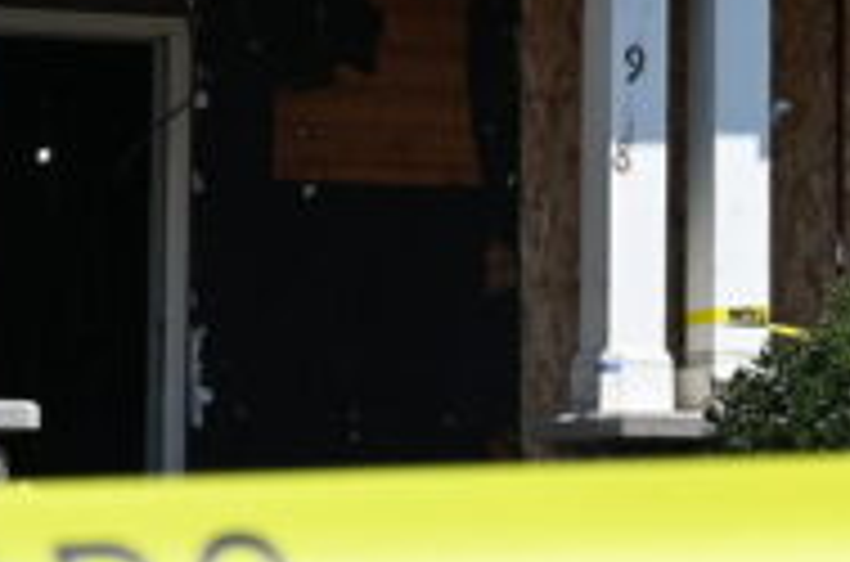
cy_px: -375
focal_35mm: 228
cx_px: 1084
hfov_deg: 8.9
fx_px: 5370
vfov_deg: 5.9
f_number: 6.3
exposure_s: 1/320
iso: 100
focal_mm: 42
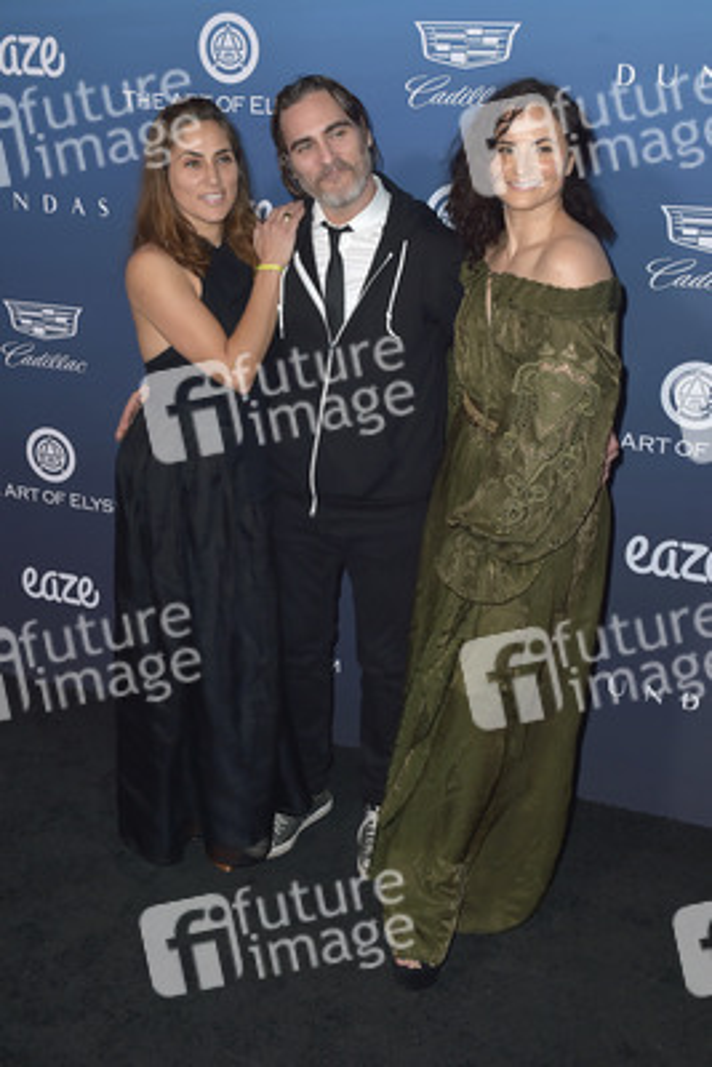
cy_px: 534
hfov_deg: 33.4
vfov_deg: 48.4
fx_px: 1186
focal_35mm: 40
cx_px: 356
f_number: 5.6
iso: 250
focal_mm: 40
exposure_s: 1/250
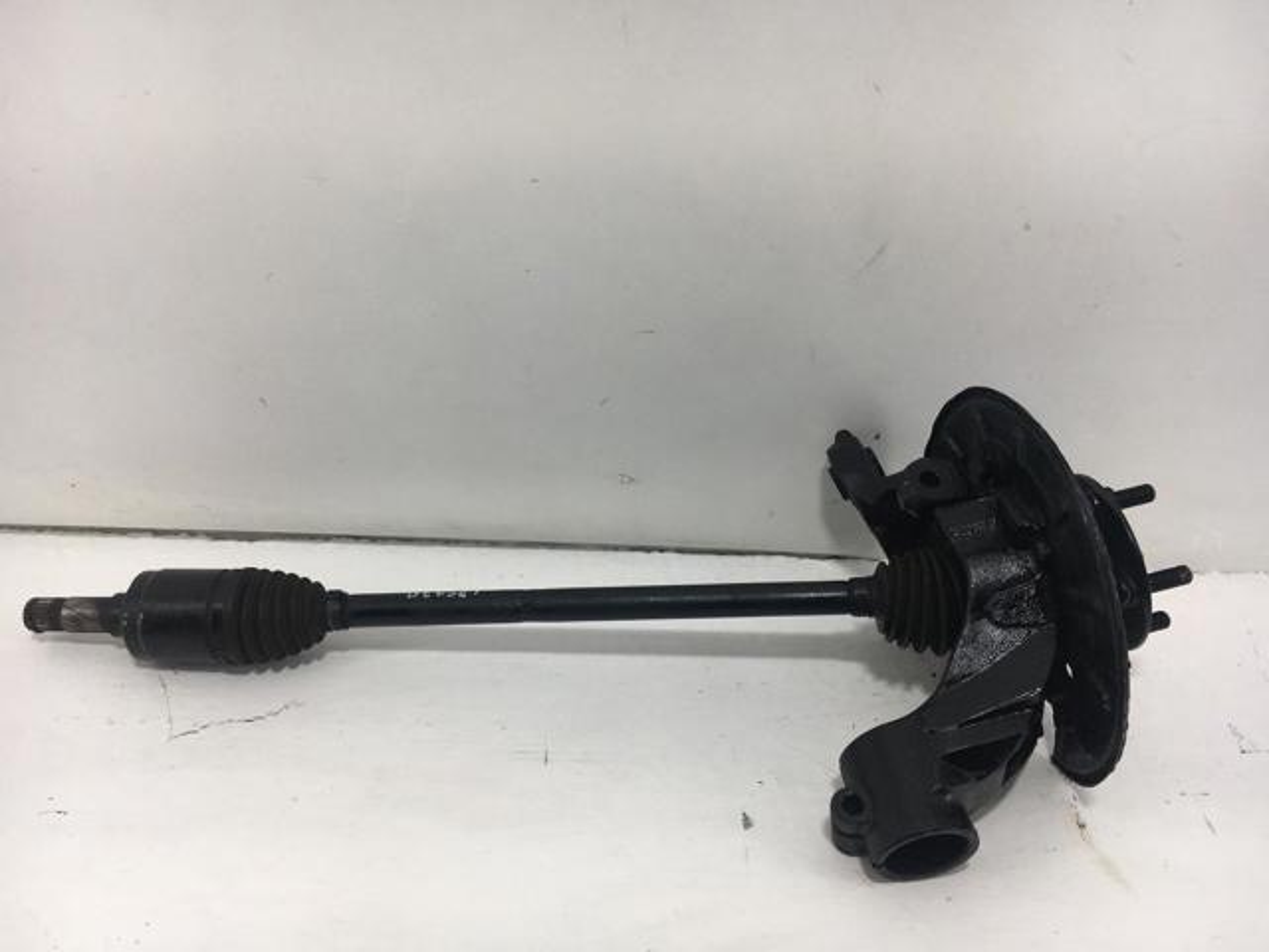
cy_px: 476
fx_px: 1063
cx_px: 634
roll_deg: -2.6
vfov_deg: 48.2
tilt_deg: -34.6
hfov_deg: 61.7
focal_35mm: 29
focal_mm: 4.15
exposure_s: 1/503
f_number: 2.2
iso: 25
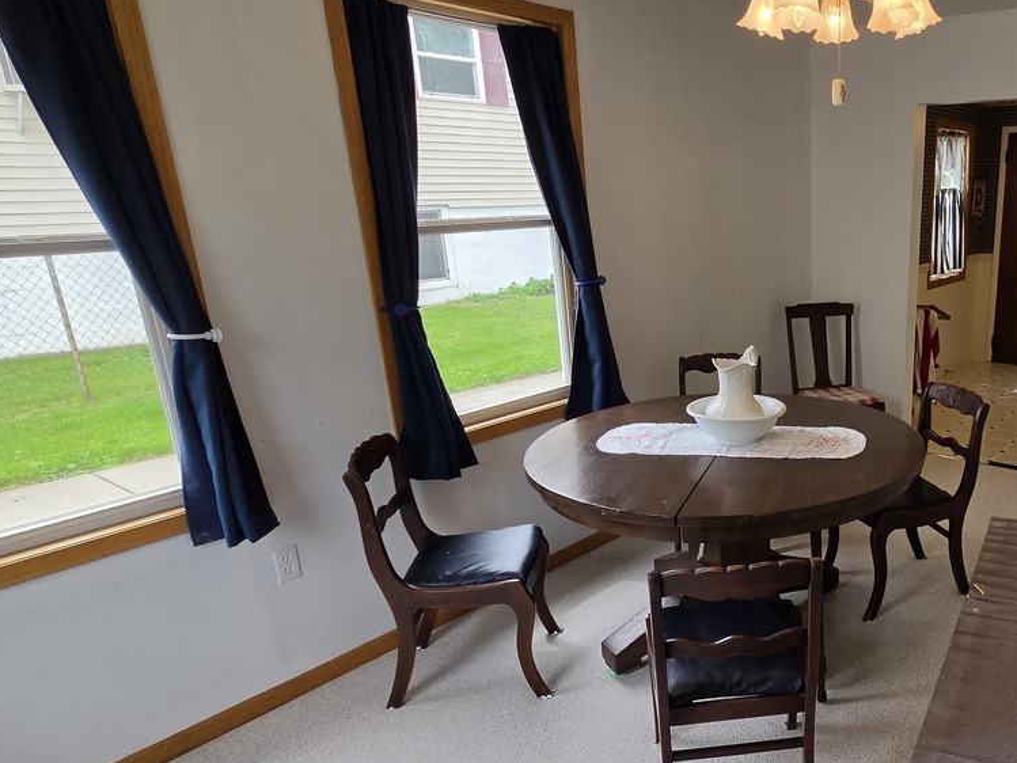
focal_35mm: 25
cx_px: 797
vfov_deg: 54.6
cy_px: 445
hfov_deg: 64.0
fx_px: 735
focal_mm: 2.2
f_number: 2.2
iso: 100
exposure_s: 1/446
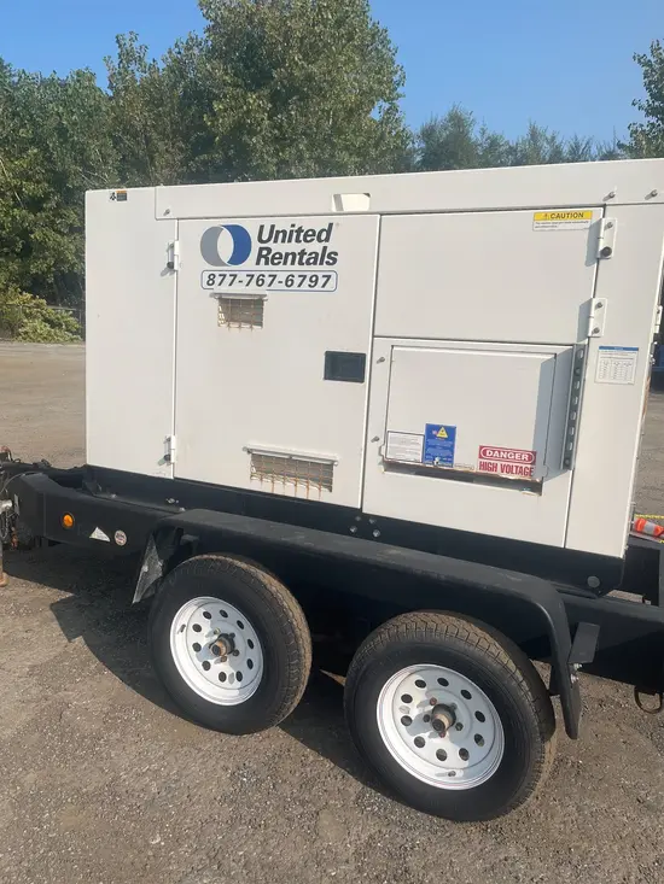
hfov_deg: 53.1
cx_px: 332
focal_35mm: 26
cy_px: 442
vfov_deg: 67.3
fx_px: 665
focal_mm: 5.1
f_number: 1.6
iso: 50
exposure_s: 1/4484
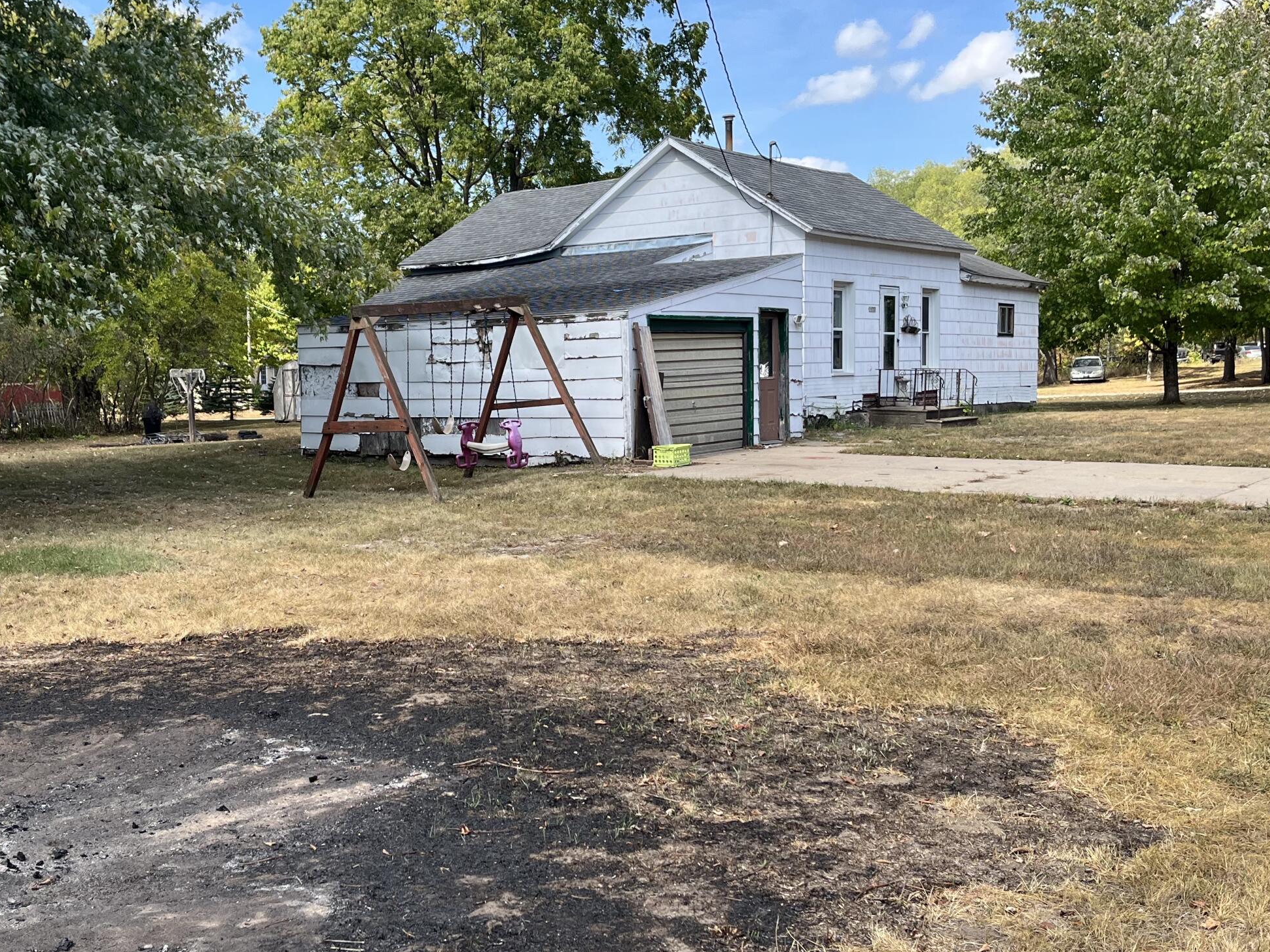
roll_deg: +0.9
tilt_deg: -5.3
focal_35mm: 40
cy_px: 519
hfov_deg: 46.4
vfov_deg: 35.9
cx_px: 473
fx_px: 1468
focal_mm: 5.1
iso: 50
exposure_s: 1/1339
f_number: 1.6
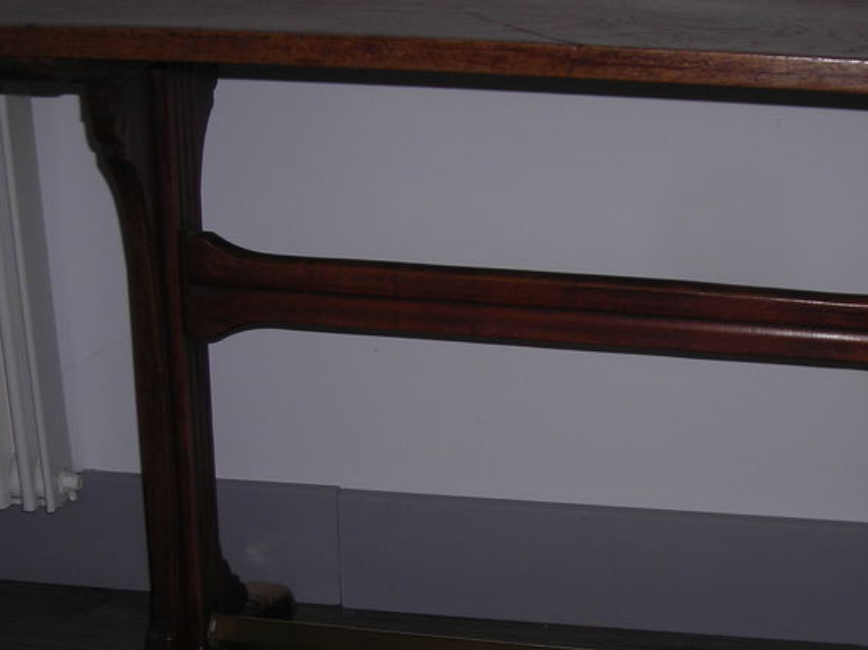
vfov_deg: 20.9
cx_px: 585
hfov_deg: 27.6
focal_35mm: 70
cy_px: 436
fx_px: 1755
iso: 50
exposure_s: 1/60.1
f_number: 3.2
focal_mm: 6.3
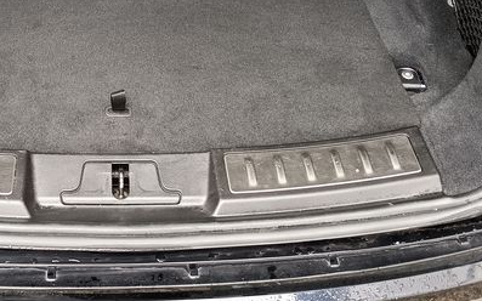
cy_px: -152
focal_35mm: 64
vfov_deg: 18.1
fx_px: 841
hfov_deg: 31.2
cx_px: 101
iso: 460
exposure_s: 1/50
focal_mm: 5.24
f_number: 1.7
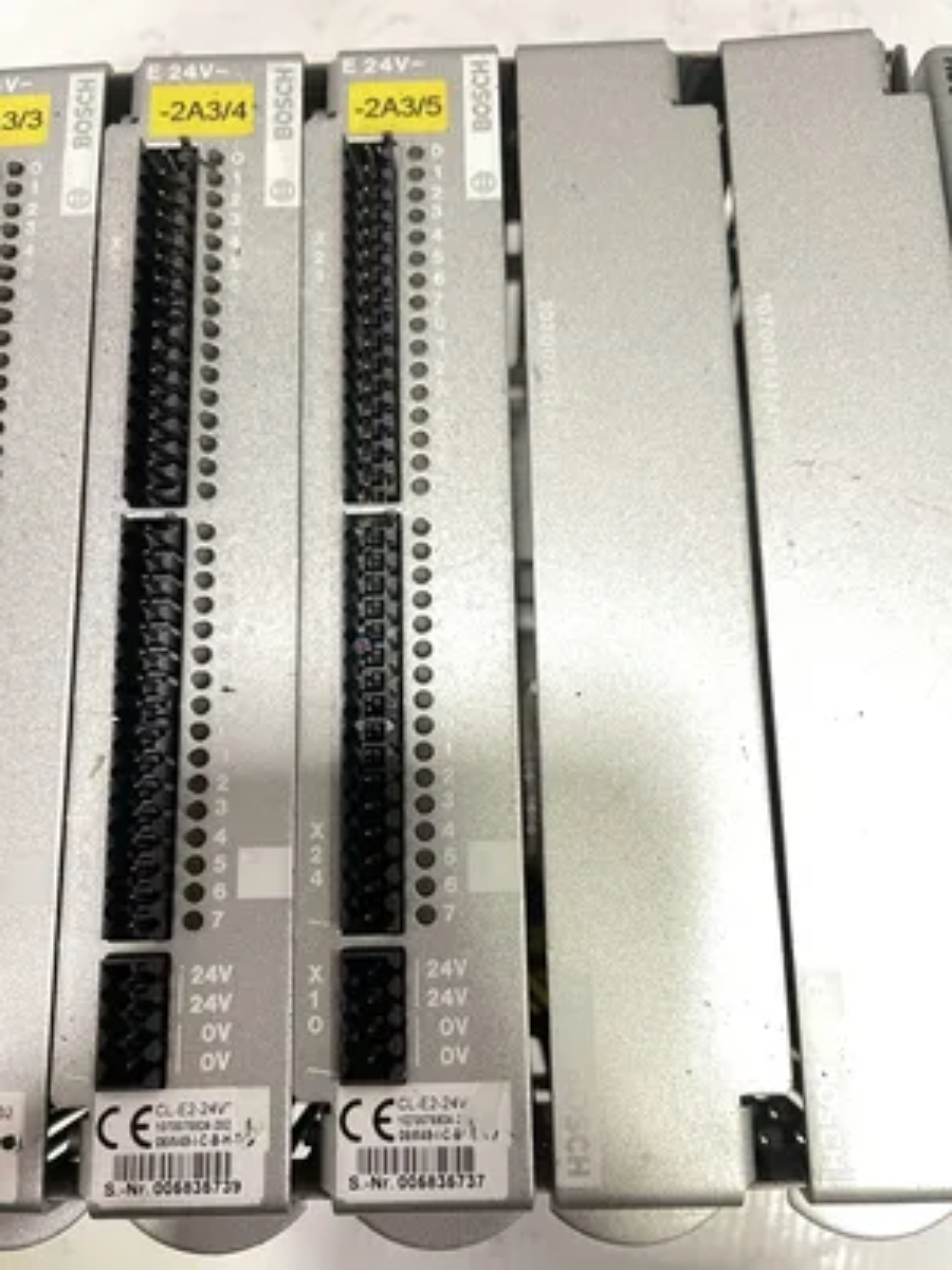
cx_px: 476
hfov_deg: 53.1
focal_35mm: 26
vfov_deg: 67.3
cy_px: 635
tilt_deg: -79.1
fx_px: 953
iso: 250
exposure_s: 1/60
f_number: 1.6
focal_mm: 4.2
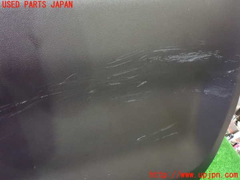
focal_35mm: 30
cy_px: 90
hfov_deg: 60.0
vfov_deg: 46.8
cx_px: 120
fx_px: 208
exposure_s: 1/30
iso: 1600
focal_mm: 5.4
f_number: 2.3
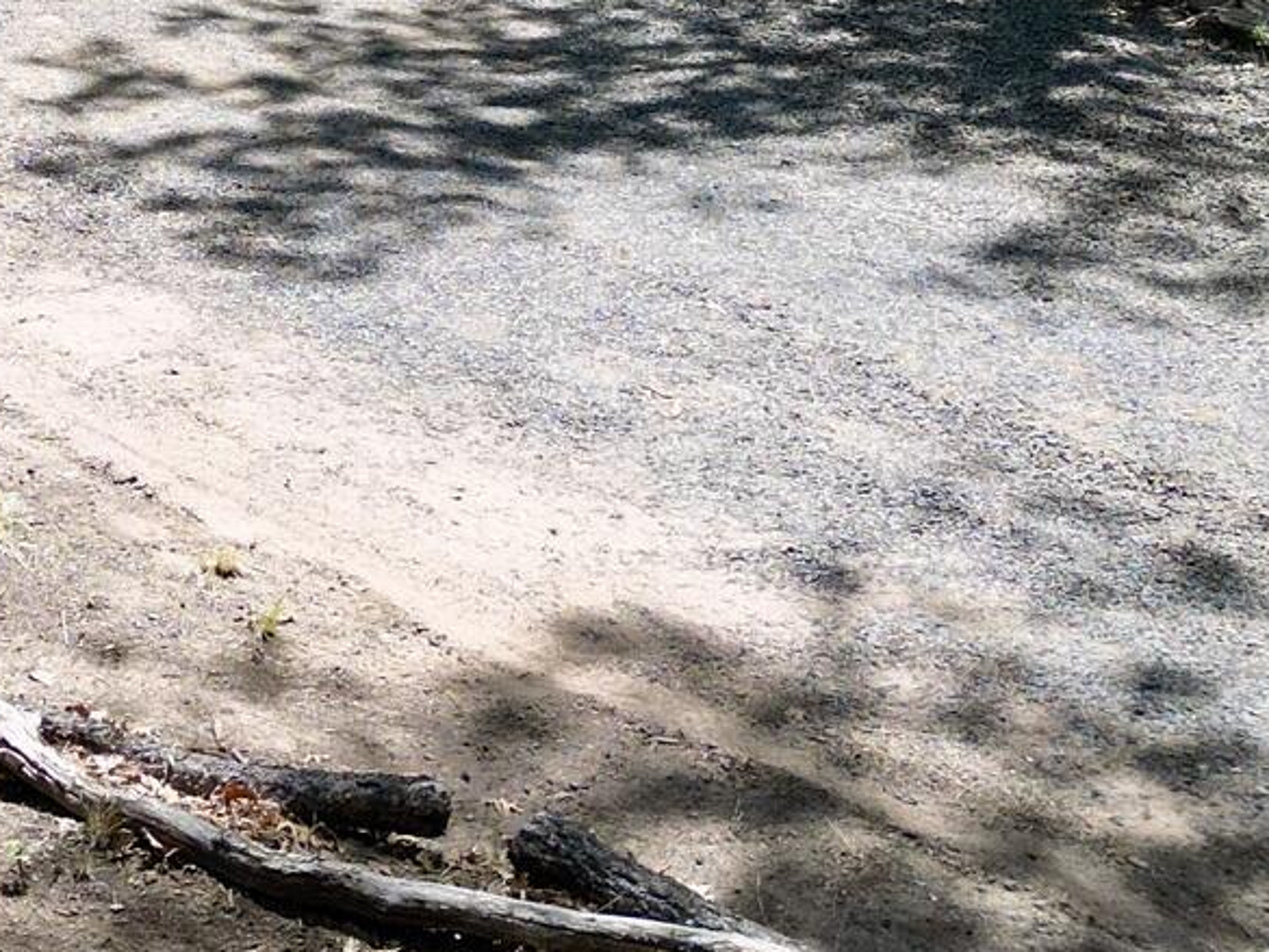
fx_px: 3080
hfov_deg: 21.3
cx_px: -341
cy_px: -226
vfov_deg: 16.7
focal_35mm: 84
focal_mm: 6.72
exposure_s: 1/800
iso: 100
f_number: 1.7
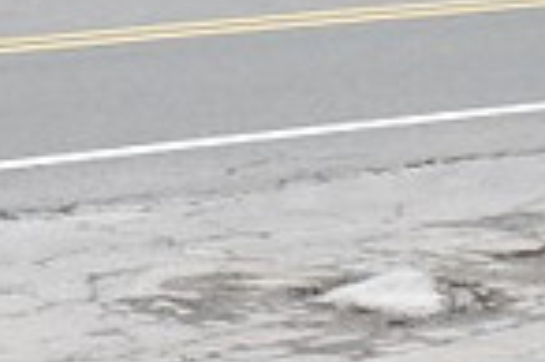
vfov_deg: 4.8
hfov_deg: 7.1
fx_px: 4340
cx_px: -41
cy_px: -132
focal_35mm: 287
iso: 1600
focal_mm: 48
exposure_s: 1/1000
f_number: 4.8
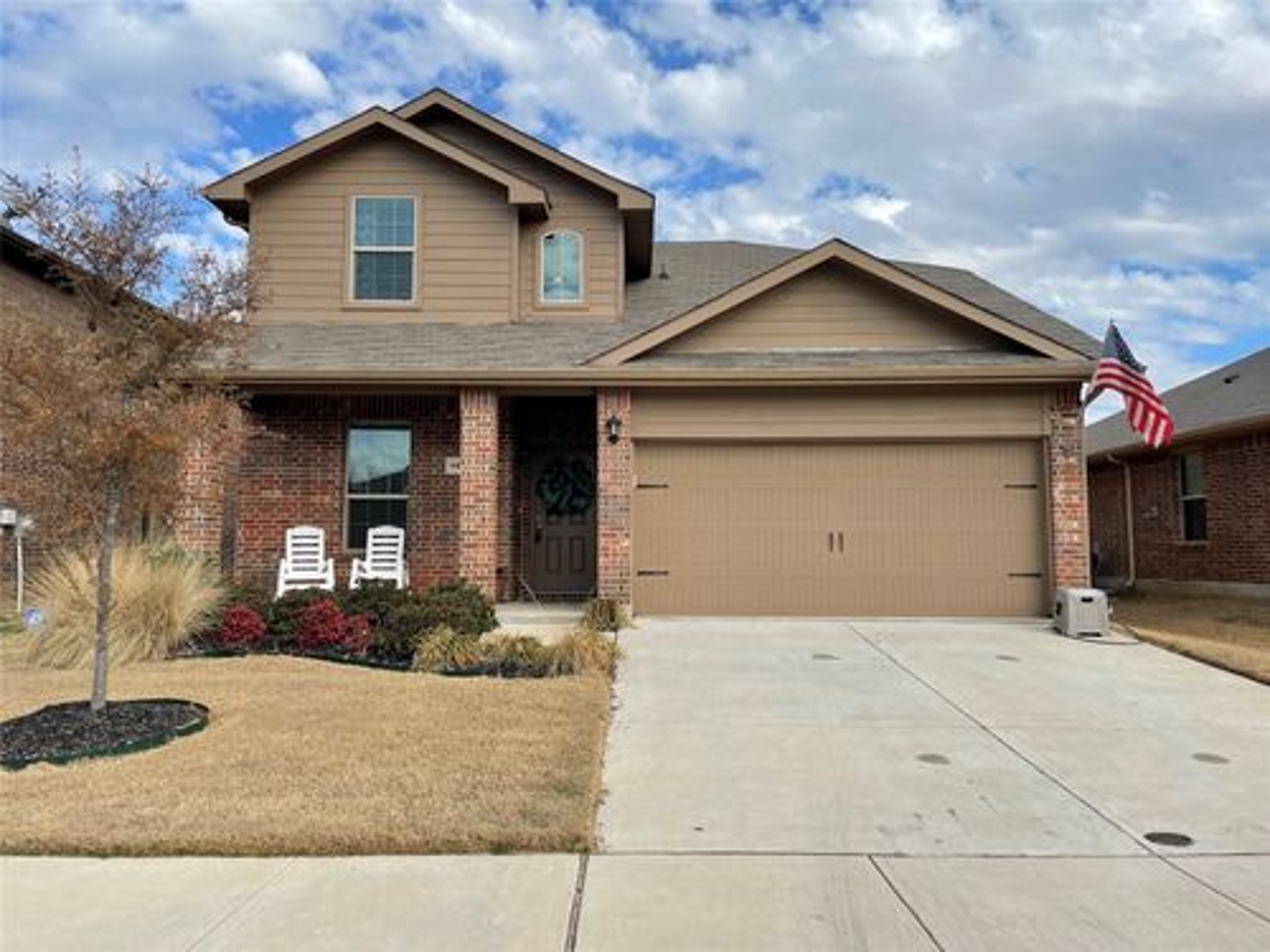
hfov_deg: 67.3
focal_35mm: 26
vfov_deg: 53.1
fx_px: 954
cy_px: 476
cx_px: 635
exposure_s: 1/3205
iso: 32
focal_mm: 4.2
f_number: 1.6
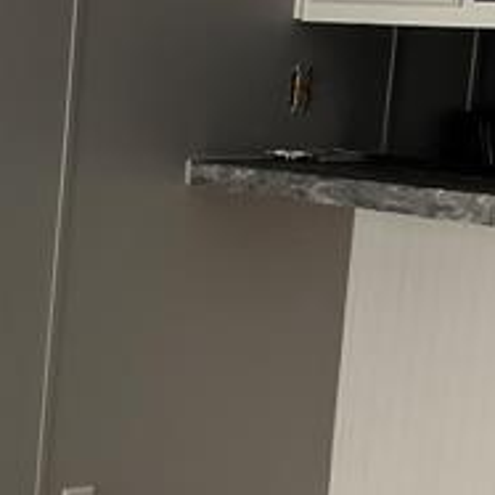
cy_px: 418
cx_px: -471
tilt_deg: -12.2
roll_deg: +0.1
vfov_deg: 13.8
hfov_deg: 12.3
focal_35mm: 126
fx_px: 2038
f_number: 1.5
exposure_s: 1/1048
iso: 50
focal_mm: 5.7
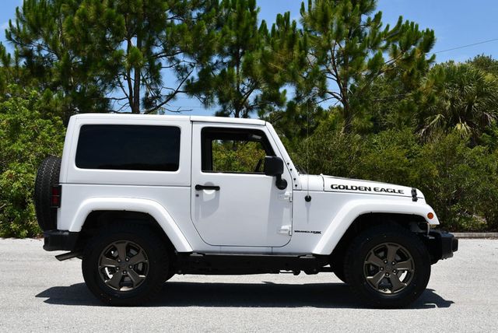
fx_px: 775
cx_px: 249
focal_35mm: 56
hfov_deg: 35.6
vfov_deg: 24.2
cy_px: 166
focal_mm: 28
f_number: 9
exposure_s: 1/320
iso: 100
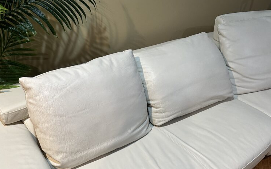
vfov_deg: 35.7
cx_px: 136
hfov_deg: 55.3
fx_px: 258
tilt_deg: -37.2
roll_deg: -1.8
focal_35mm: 35
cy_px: 119
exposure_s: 1/60
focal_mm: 6.86
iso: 250
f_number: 1.78
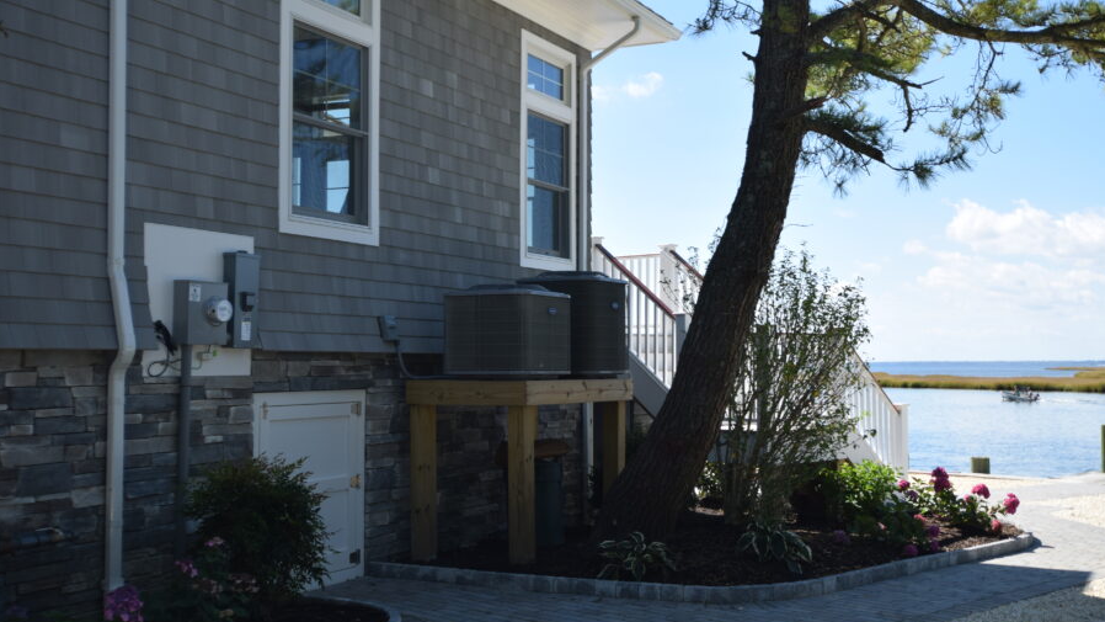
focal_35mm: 43
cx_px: 607
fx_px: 1260
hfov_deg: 47.3
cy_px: 332
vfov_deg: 27.7
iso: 100
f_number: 7.1
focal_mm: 24
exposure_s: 1/200
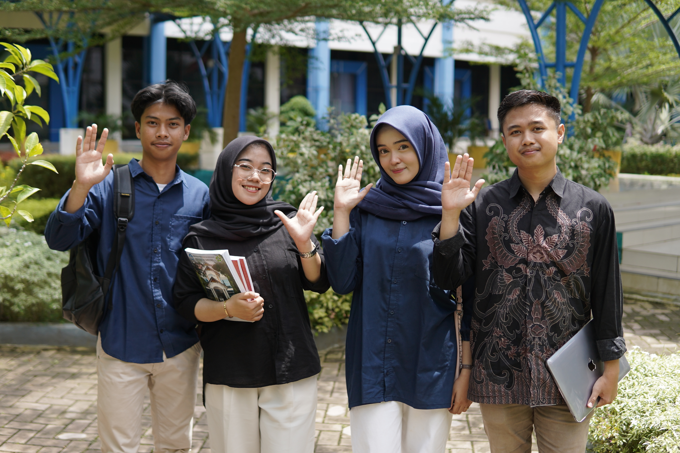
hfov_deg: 43.6
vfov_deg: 29.9
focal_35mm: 45
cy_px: 226
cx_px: 340
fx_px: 850
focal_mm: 30
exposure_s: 1/1600
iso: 160
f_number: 2
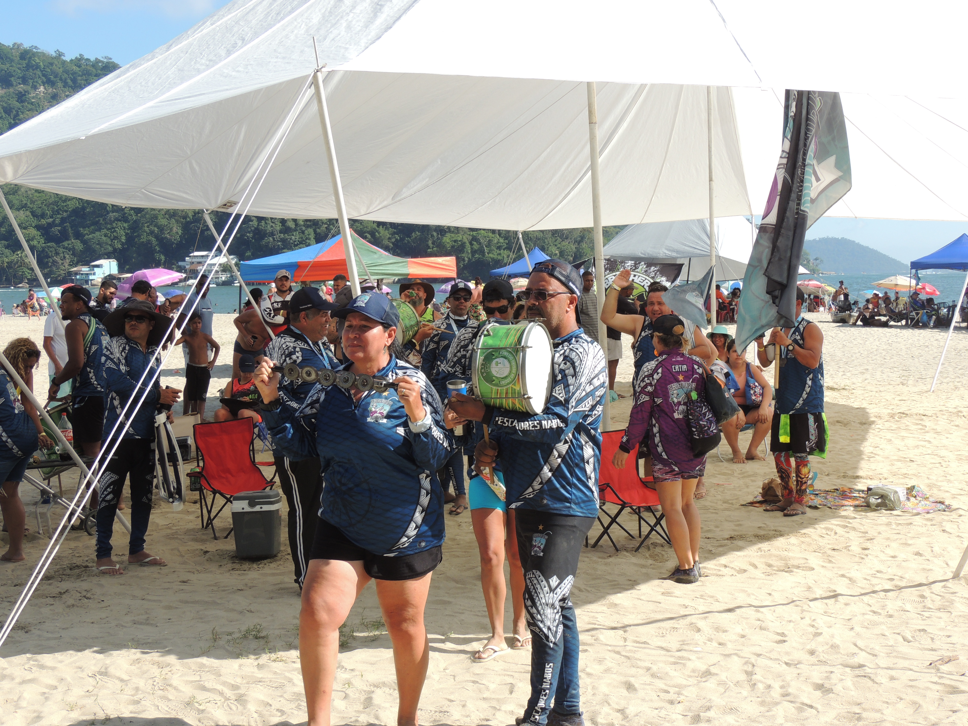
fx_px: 1398
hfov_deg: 38.2
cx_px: 484
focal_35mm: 50
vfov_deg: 29.1
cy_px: 363
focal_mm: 8.9
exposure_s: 1/400
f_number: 4.5
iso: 100
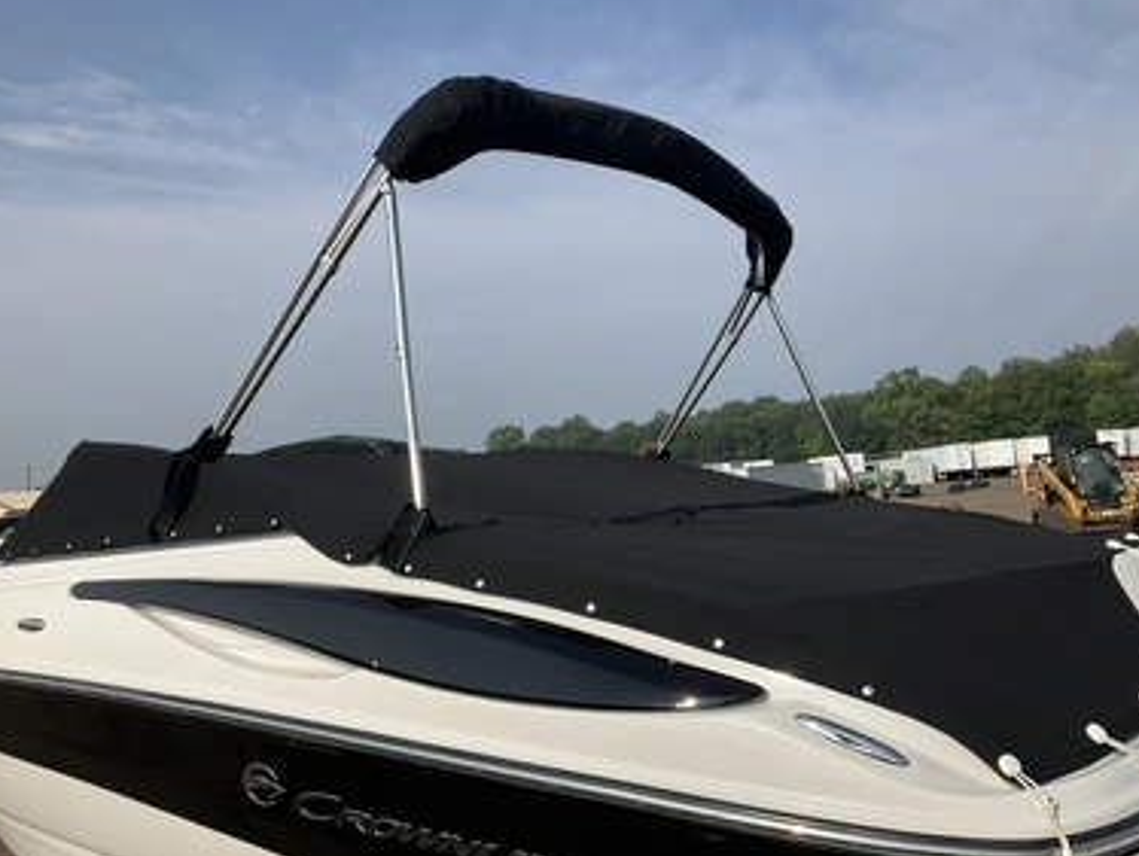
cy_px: 408
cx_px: 579
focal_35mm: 31
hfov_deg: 58.3
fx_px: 1021
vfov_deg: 45.5
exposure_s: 1/3322
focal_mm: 3
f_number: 1.8
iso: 25
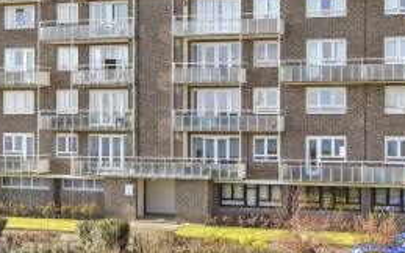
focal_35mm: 56
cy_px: 79
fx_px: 618
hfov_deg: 36.3
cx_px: 198
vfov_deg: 23.0
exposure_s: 1/200
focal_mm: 20
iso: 200
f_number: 8
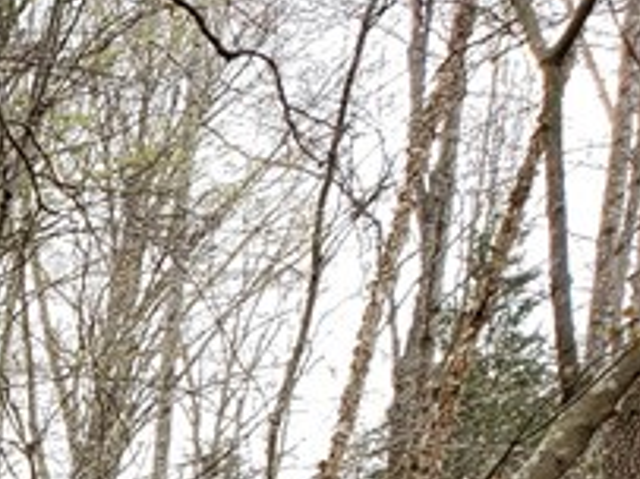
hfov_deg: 12.2
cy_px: 1116
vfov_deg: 10.0
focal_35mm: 131
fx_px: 2421
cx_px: -870
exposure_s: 1/267
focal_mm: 4.3
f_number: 2.4
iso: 50
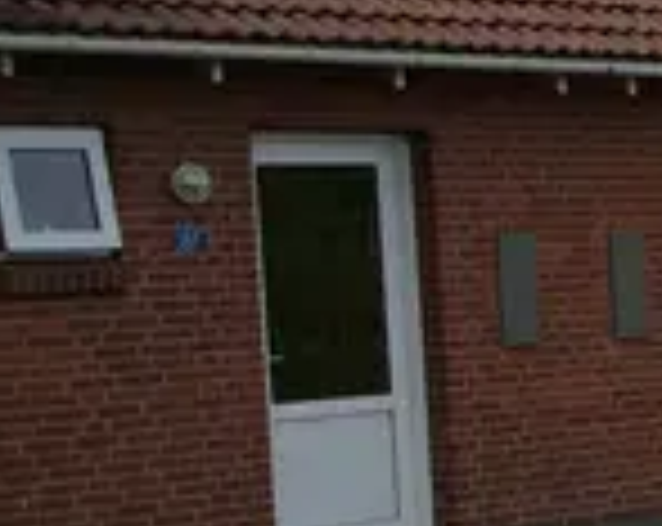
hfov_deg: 12.8
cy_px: 396
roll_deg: +3.6
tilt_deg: -2.6
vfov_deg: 11.3
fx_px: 2659
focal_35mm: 136
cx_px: 1220
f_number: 2.4
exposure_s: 1/1121
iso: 32
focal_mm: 3.3
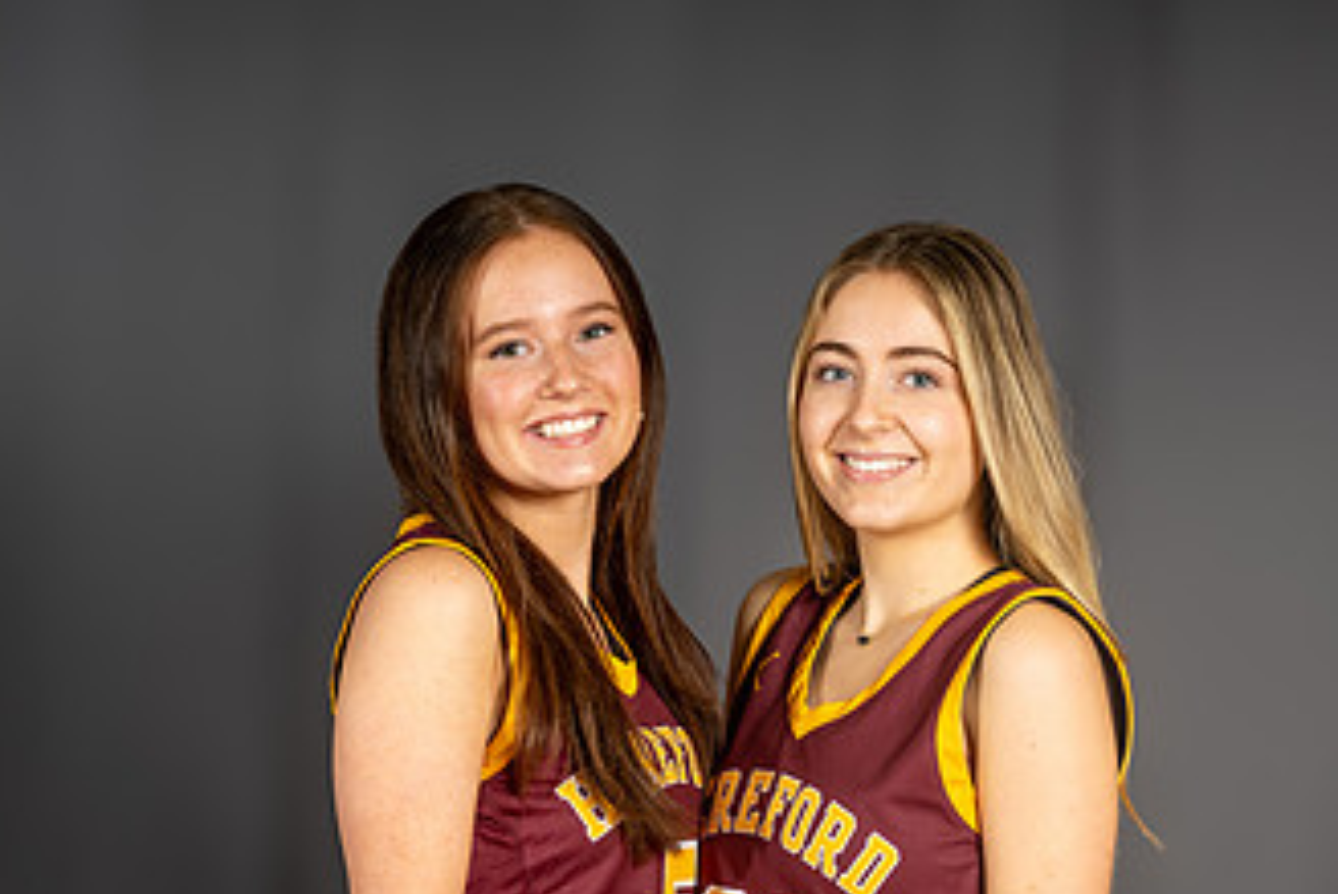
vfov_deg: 7.3
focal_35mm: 187
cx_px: 945
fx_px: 6953
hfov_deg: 11.0
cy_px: 914
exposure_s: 1/200
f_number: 8
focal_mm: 91
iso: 200
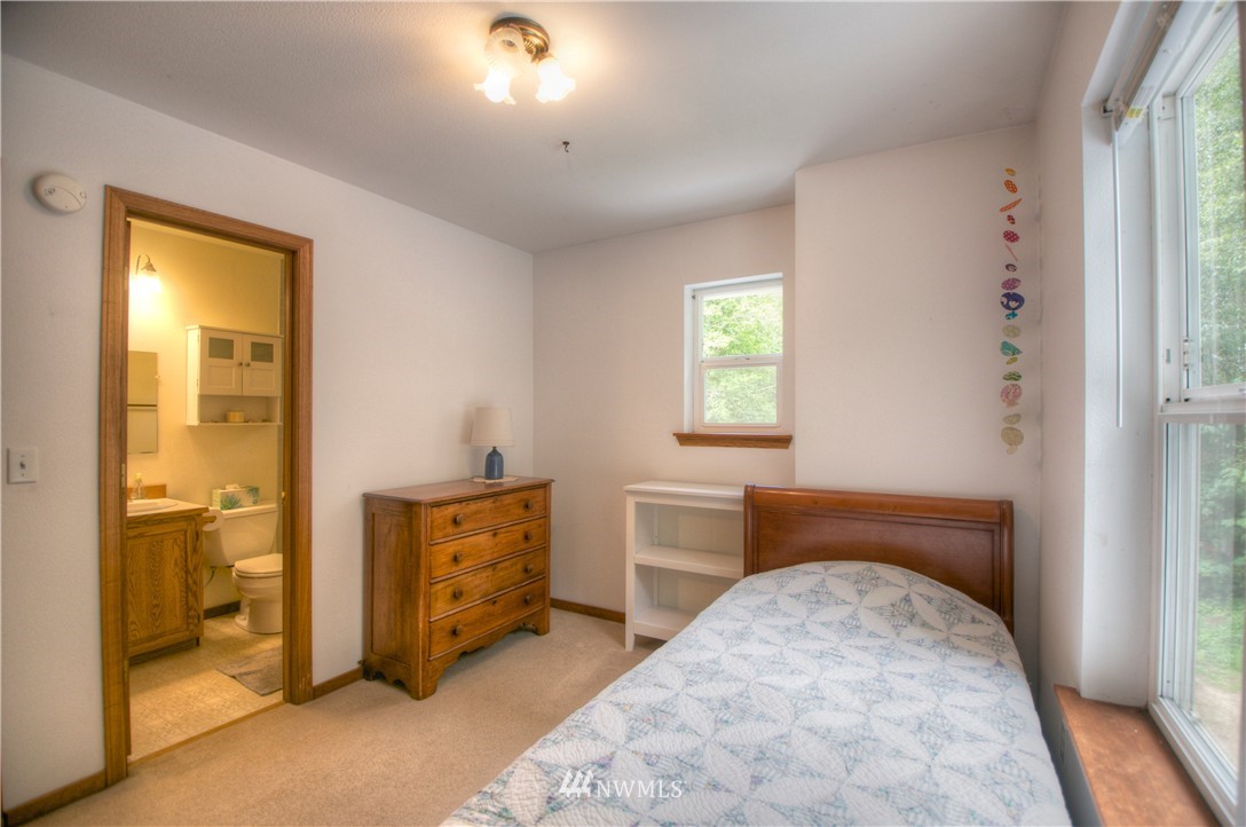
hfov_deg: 100.5
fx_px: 518
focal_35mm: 15
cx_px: 623
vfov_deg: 77.1
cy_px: 414
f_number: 3.5
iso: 100
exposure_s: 1/30
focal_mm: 10
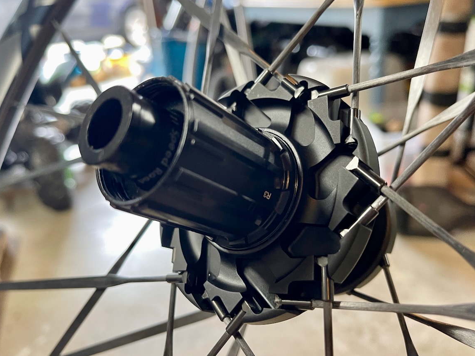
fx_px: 398
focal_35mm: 29
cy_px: 188
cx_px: 253
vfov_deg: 48.2
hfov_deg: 61.6
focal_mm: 5.1
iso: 200
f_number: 1.6
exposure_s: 1/60
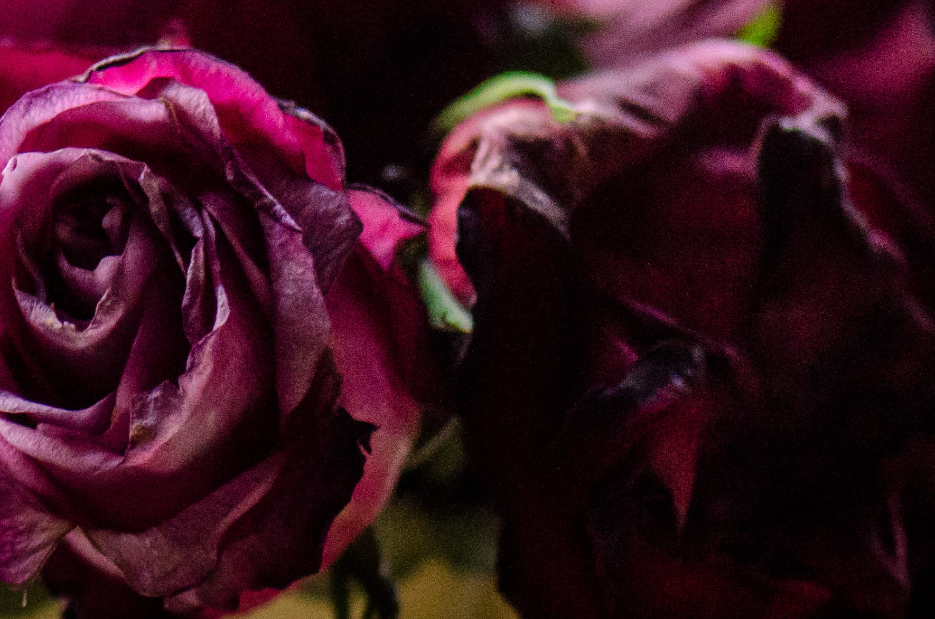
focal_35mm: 438
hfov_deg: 4.7
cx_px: 127
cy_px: 166
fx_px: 11364
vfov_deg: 3.1
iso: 1800
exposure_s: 1/125
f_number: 3
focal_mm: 105
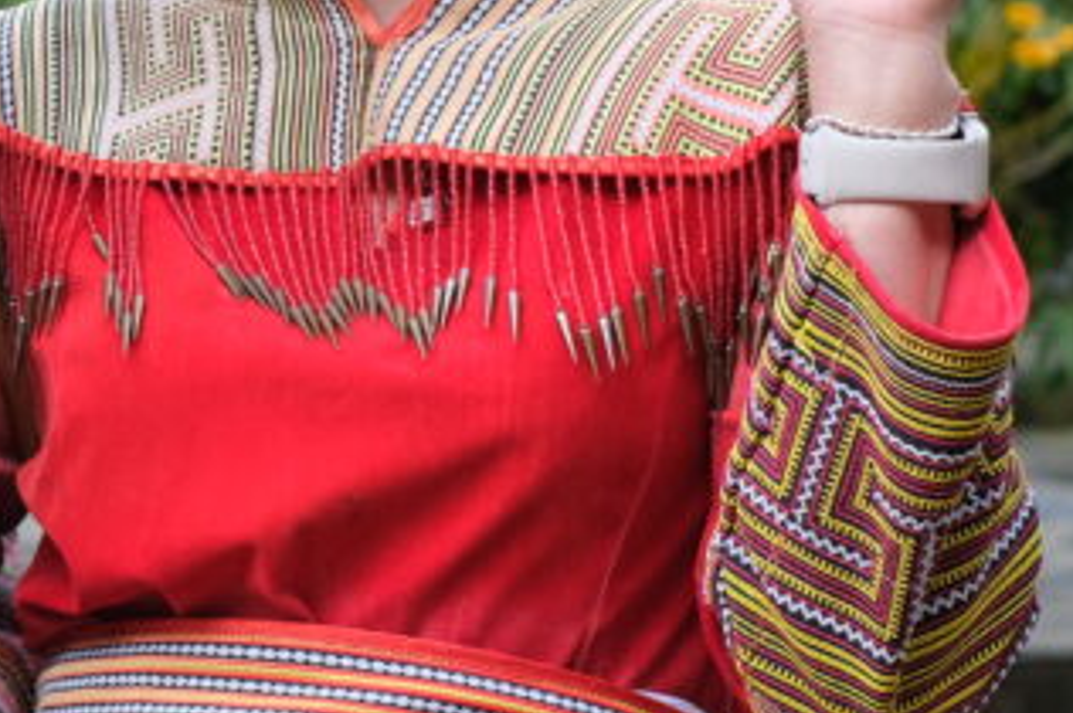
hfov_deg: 11.7
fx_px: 5121
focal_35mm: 172
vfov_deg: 7.9
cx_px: -190
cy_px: 97
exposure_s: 1/500
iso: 320
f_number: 3.6
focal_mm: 35
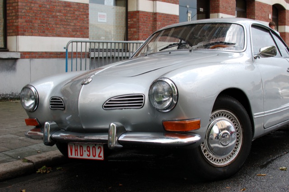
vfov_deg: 25.7
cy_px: 96
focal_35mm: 52
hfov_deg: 37.9
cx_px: 144
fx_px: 421
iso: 400
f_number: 8
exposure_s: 1/250
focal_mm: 35
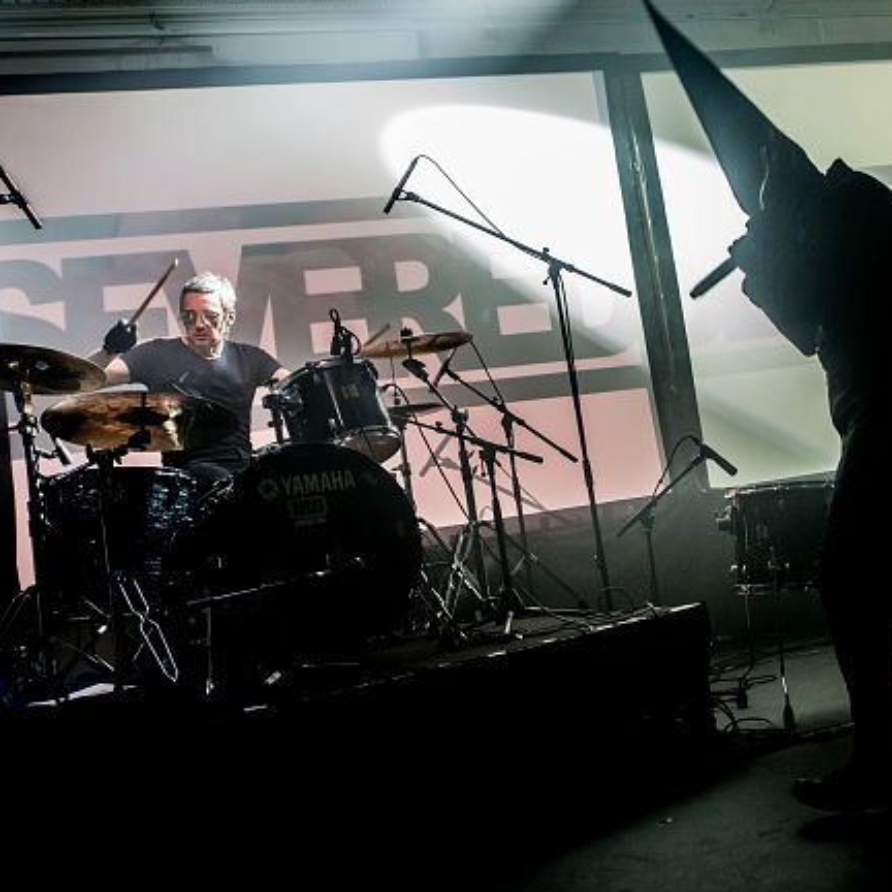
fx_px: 991
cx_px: 640
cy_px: 422
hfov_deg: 47.1
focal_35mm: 34
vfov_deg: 48.4
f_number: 2.8
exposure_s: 1/100
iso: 4000
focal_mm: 24
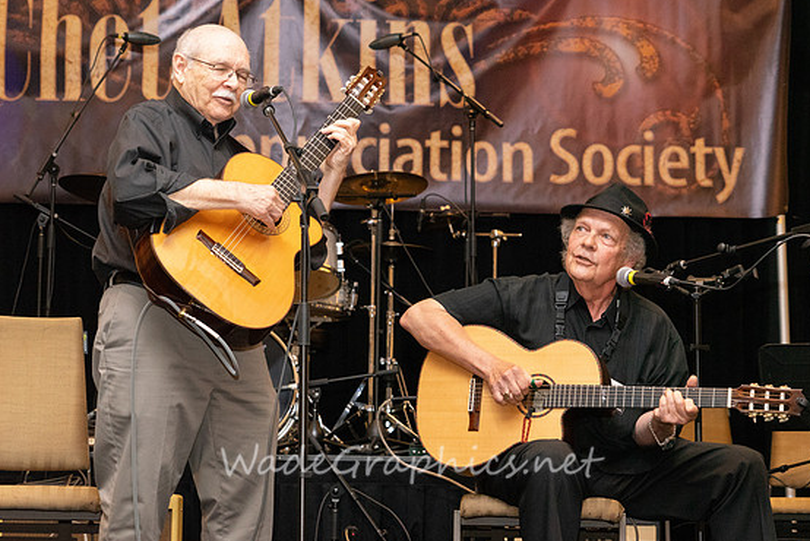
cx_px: 401
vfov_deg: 15.4
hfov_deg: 22.9
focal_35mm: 89
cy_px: 273
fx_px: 2003
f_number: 6.3
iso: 6400
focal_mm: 85
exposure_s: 1/200
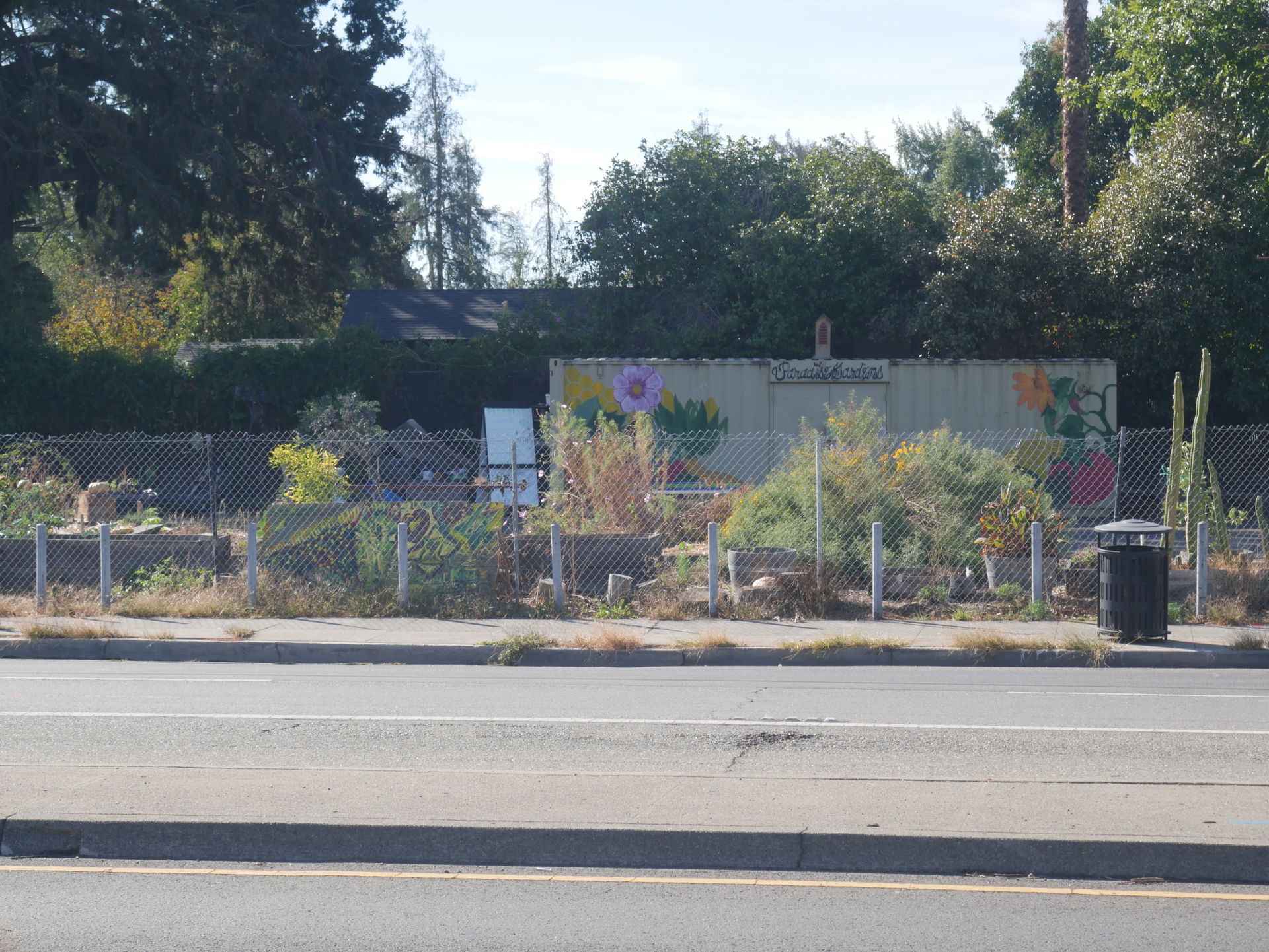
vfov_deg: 17.6
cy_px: 476
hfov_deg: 23.3
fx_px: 3081
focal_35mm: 84
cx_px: 634
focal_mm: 42
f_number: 10
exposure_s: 1/160
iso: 200
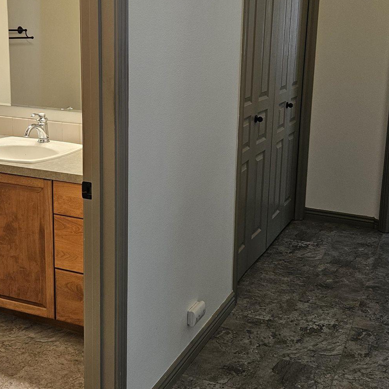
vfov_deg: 35.9
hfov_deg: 36.1
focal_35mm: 47
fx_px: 598
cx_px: 195
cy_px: 151
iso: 125
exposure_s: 1/120
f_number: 1.8
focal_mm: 5.4
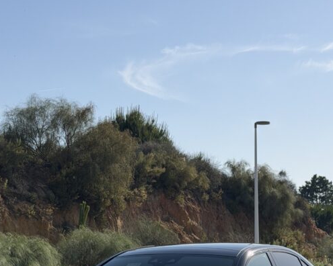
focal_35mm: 97
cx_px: 157
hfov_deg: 19.8
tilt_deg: +2.7
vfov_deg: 15.8
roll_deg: +0.2
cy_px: 210
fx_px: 956
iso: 64
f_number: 1.78
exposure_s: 1/9901
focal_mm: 6.76
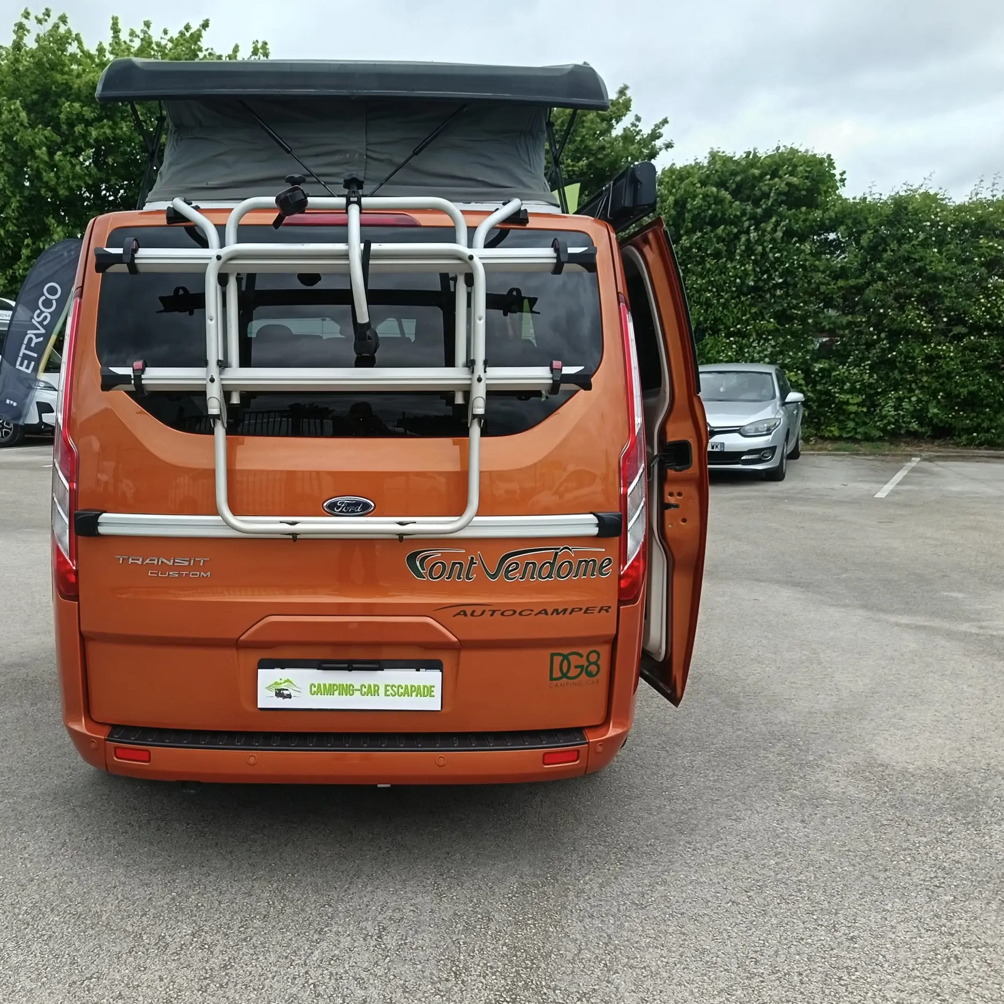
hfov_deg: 54.9
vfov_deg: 55.6
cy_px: 510
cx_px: 368
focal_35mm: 29
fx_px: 952
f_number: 1.75
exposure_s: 1/153
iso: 100
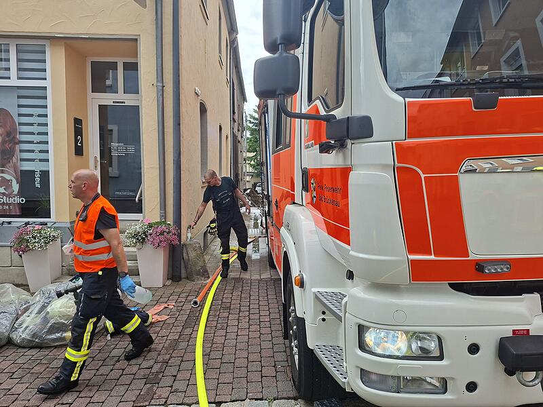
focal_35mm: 23
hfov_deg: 73.9
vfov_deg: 58.9
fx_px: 361
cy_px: 204
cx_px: 272
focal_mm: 5.54
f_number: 1.8
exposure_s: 1/638
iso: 50
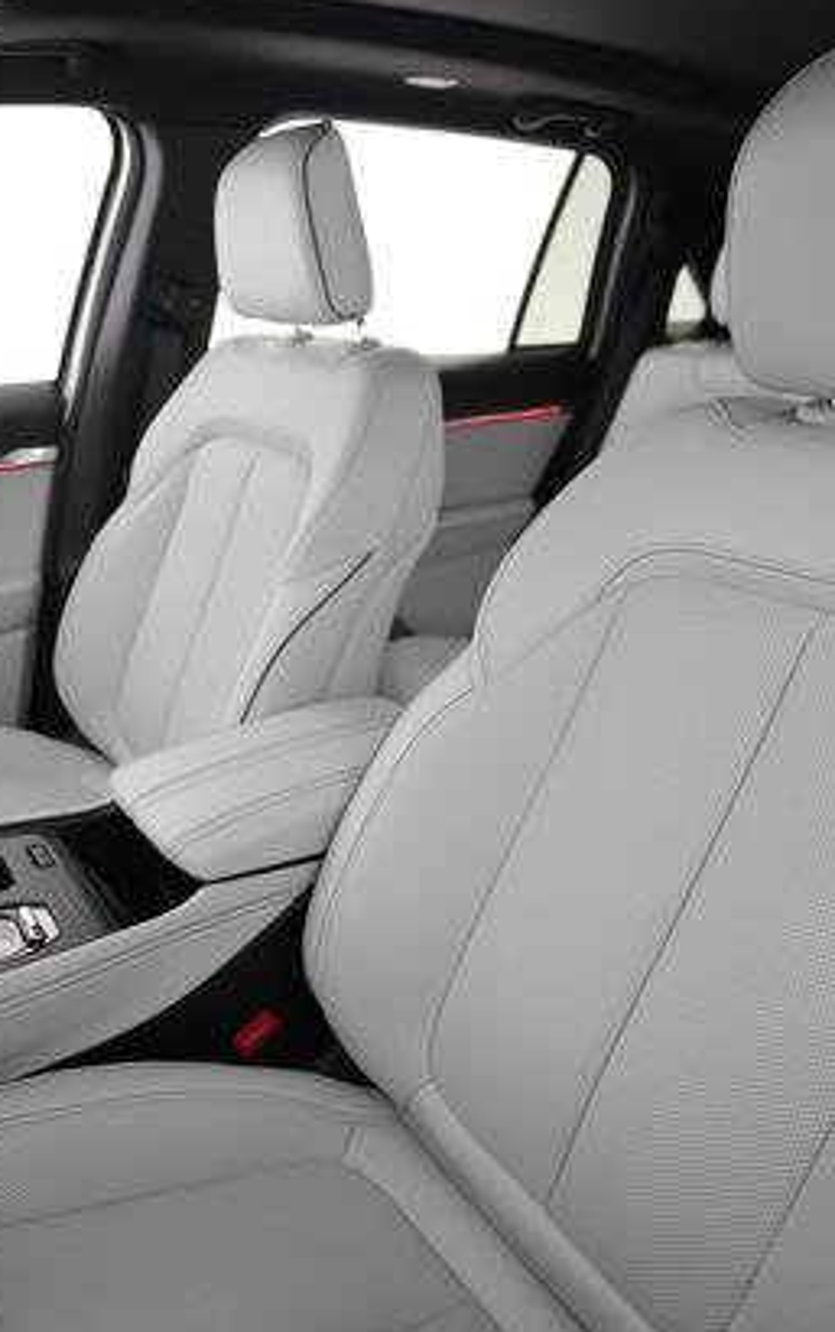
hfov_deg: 45.7
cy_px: 676
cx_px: 315
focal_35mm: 27
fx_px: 981
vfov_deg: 68.3
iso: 6400
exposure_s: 1/100
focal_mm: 17
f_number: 2.8
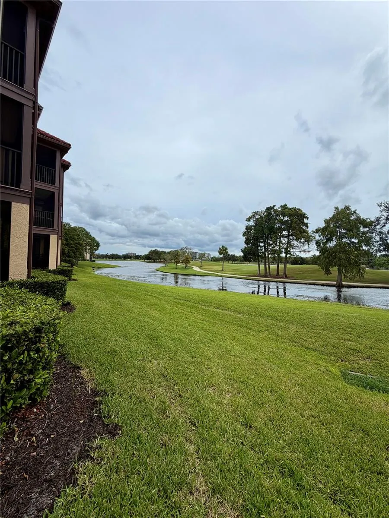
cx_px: 194
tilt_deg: +1.8
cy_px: 259
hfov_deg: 85.7
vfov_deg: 102.1
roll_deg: -0.3
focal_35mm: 14
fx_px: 210
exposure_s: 1/1534
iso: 20
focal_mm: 2.22
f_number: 2.2
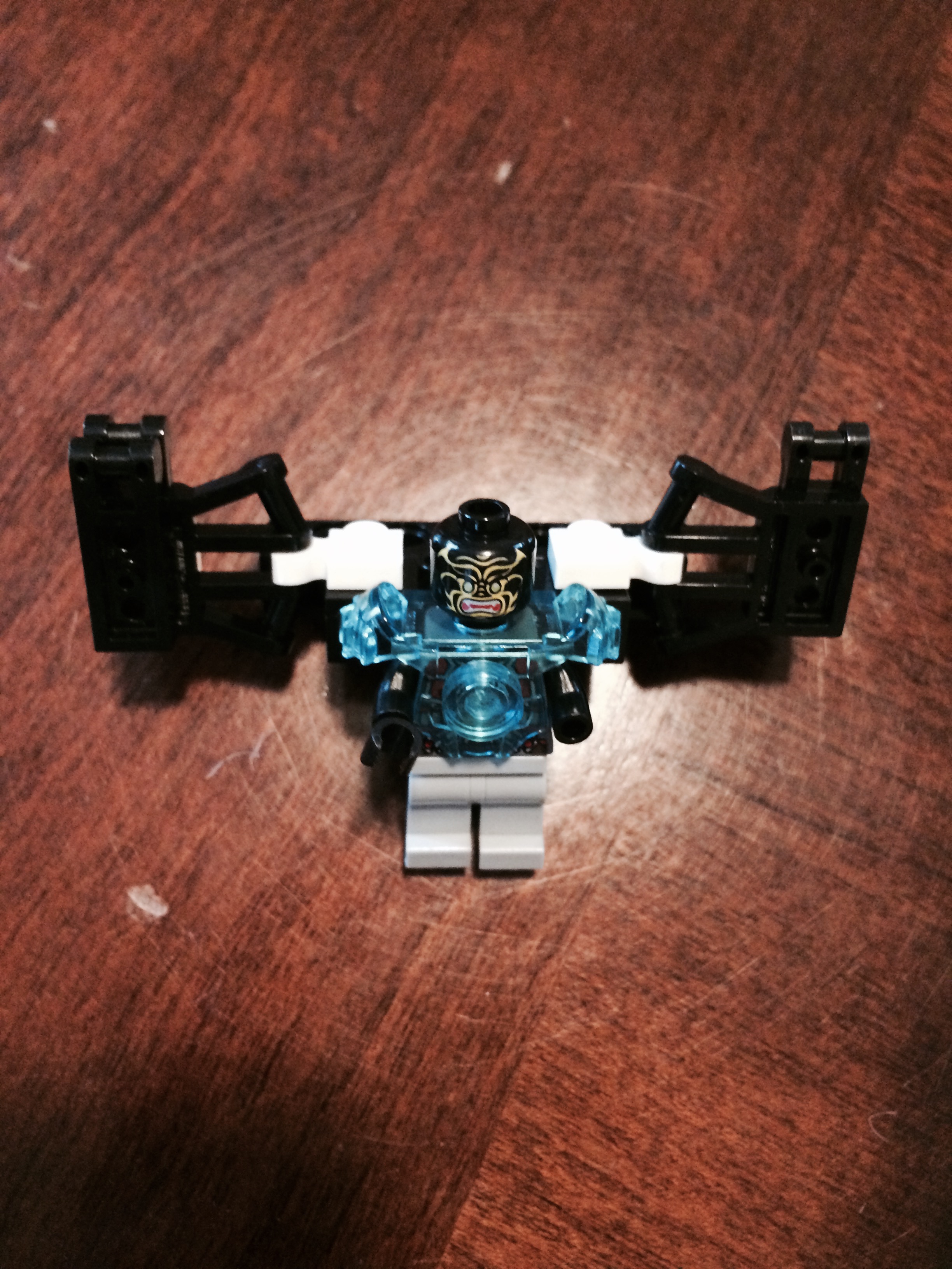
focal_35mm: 29
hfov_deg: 48.2
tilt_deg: -78.7
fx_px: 1063
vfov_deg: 61.7
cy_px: 634
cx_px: 476
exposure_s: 1/15
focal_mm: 4.15
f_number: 2.2
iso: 320
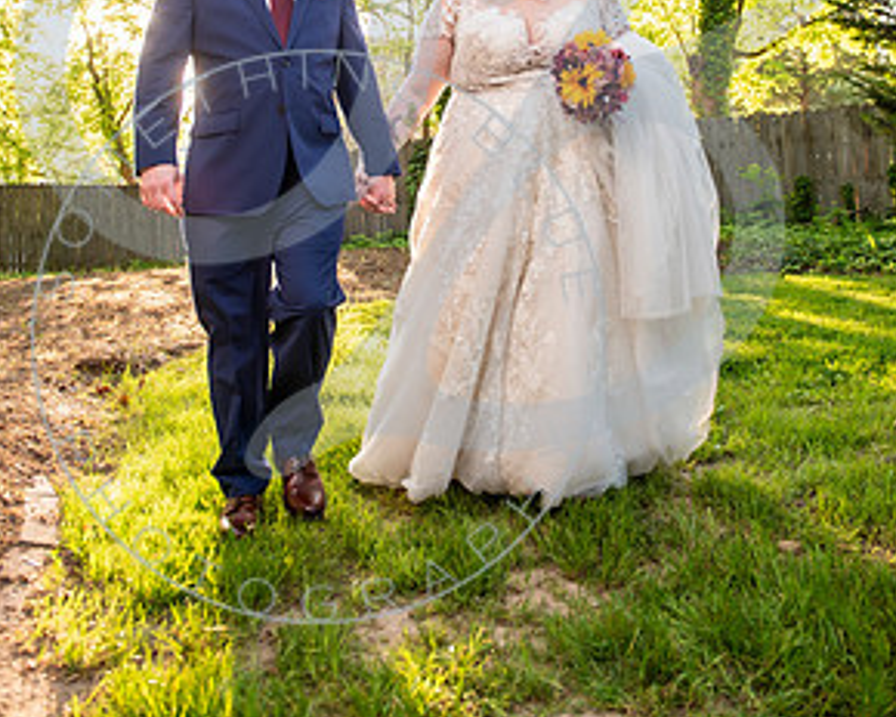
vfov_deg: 39.8
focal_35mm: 35
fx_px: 928
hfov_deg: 51.5
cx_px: 457
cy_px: 102
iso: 160
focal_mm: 24
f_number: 4
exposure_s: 1/160
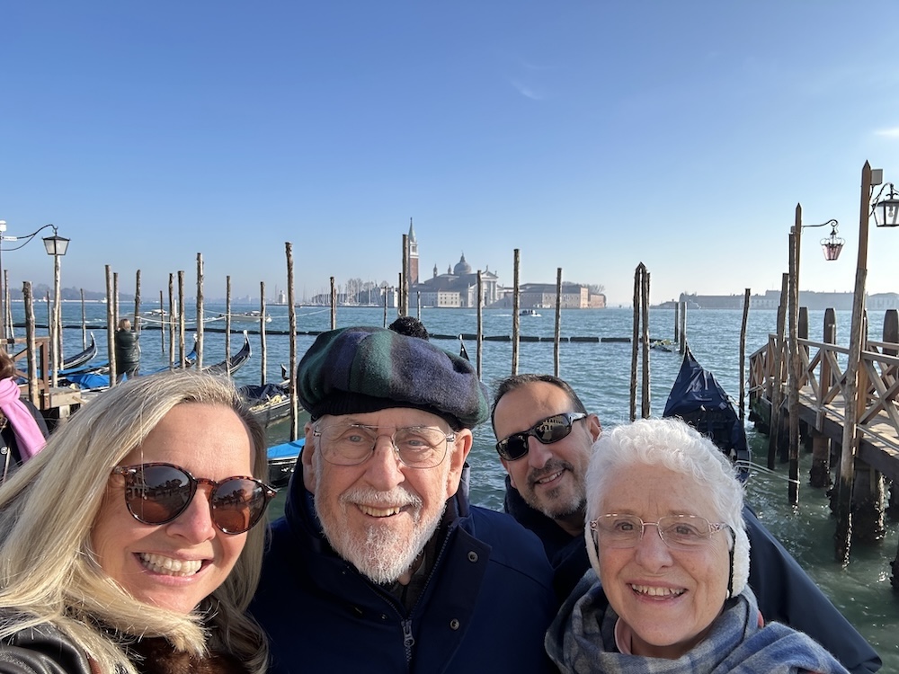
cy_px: 337
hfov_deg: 73.9
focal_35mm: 23
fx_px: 597
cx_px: 450
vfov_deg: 58.9
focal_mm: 2.69
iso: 25
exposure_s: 1/600
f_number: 1.9
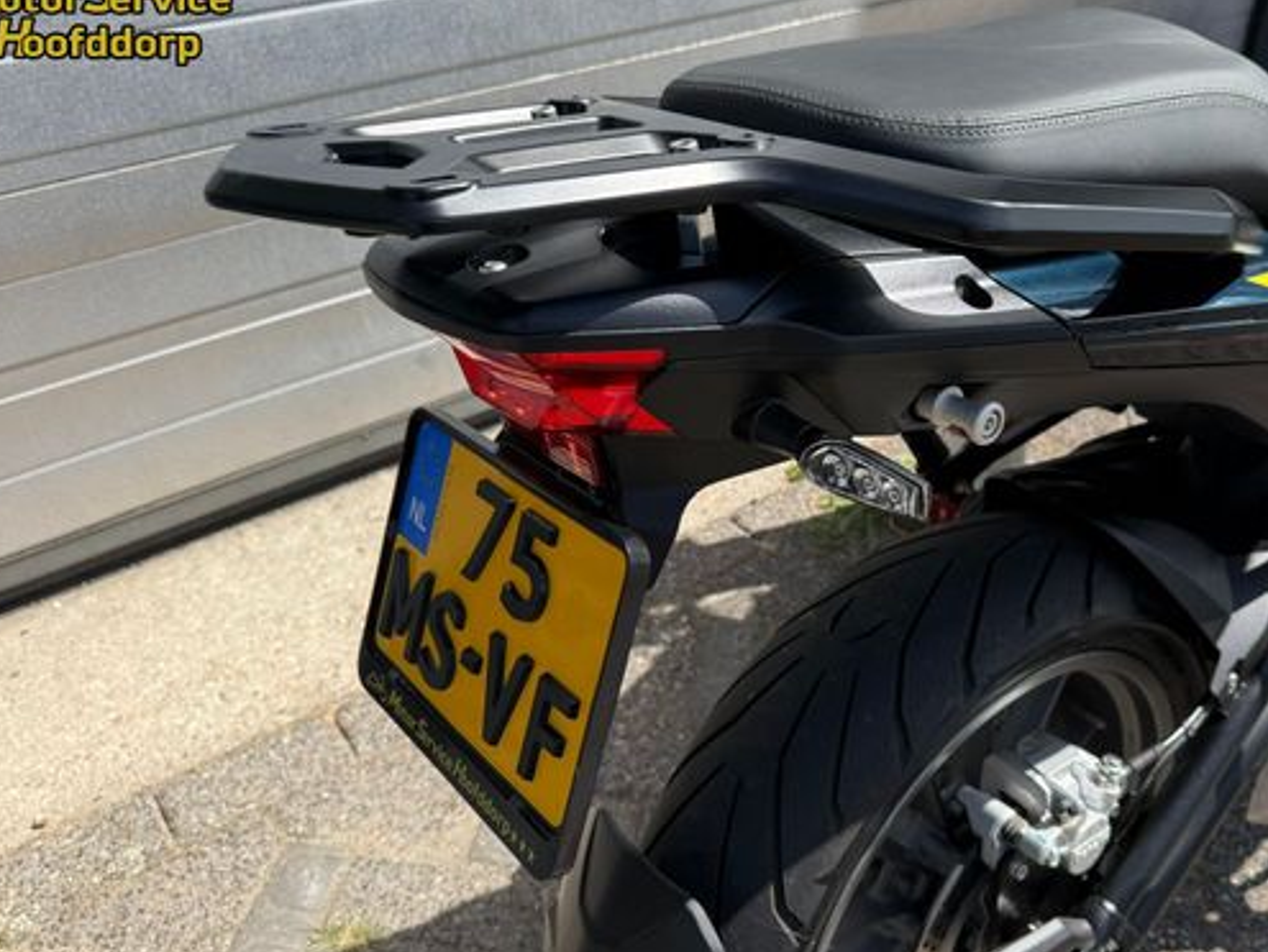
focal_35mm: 31
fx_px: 1136
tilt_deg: -36.0
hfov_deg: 57.7
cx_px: 779
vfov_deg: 45.4
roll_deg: -4.3
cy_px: 435
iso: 80
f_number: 1.78
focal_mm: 6.76
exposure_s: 1/2445
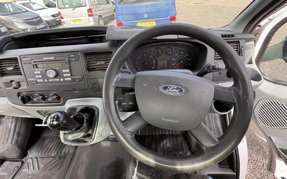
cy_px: 73
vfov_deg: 74.1
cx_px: 144
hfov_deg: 101.5
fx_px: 117
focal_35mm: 15
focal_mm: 2.22
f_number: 2.2
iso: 80
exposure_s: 1/99
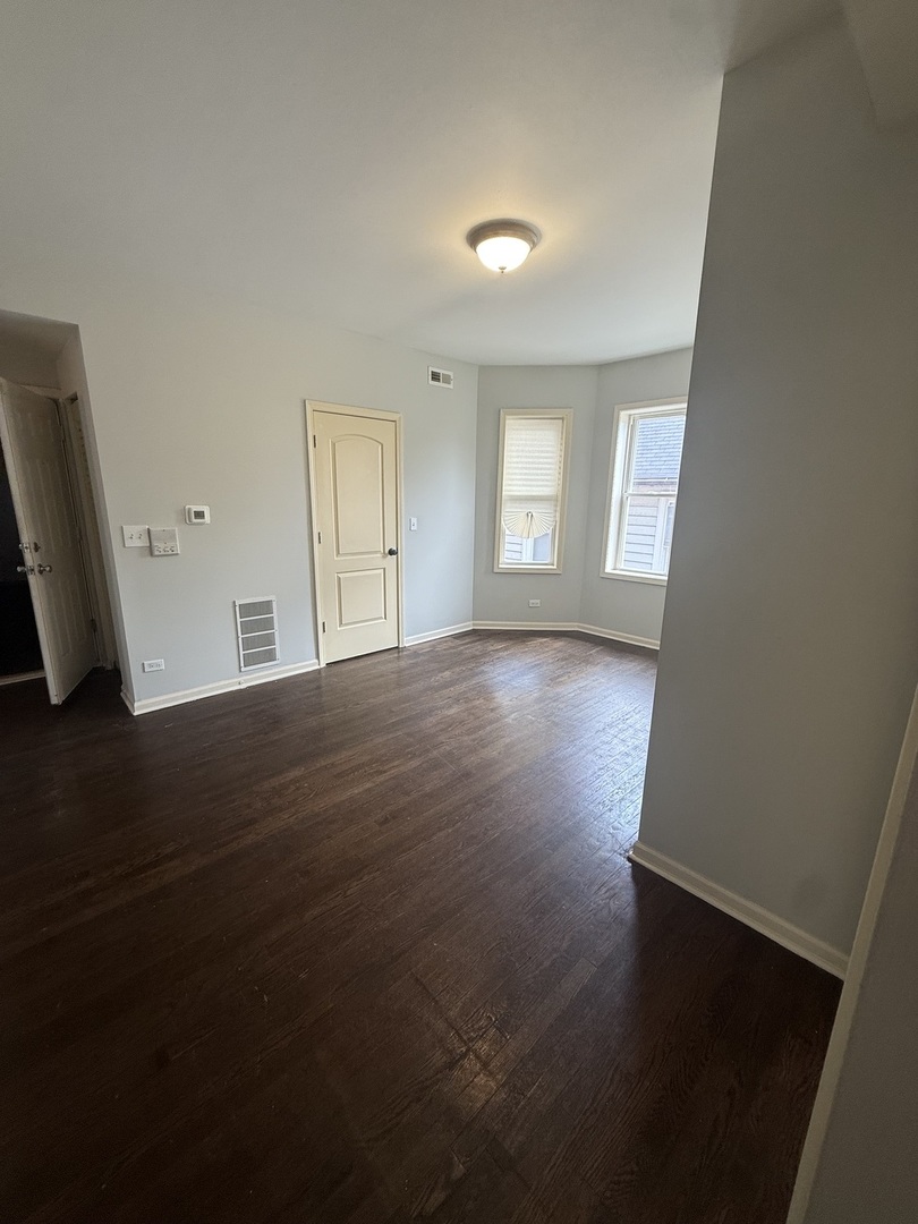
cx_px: 459
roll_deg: -0.9
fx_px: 495
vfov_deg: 102.1
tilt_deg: -11.5
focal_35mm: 14
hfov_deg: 85.7
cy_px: 612
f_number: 2.2
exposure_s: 1/120
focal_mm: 2.22
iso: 125
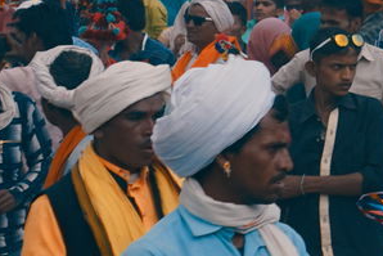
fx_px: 4800
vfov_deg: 3.0
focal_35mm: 451
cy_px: -166
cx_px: 911
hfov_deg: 4.5
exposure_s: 1/160
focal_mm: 70
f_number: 8
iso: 100
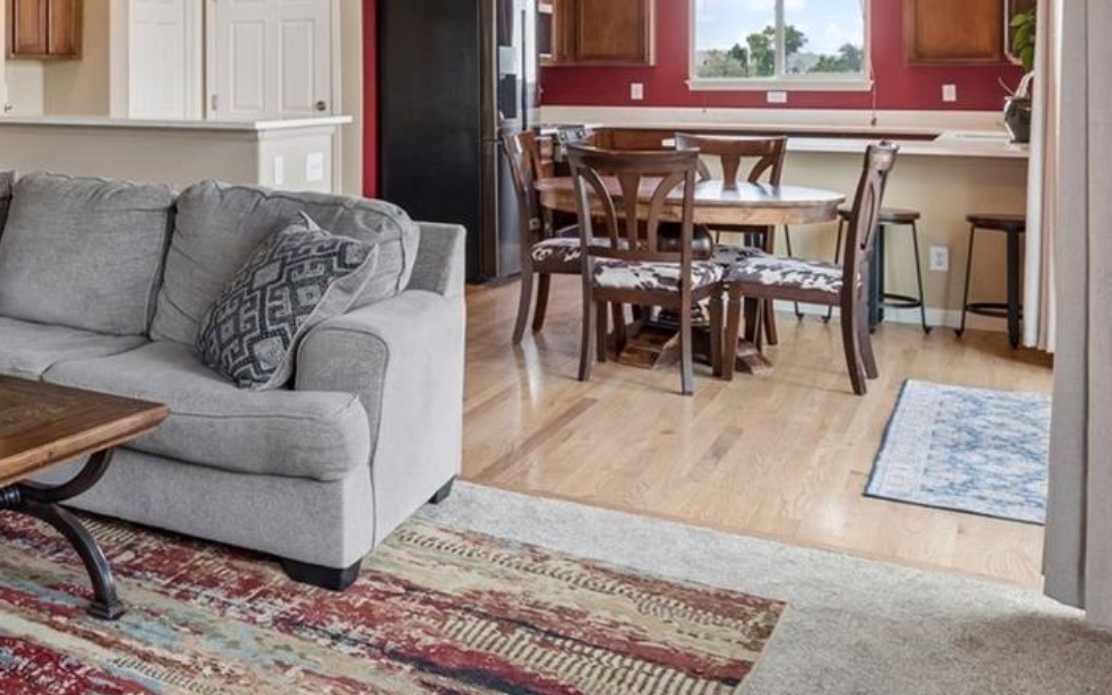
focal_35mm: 44
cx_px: -58
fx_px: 1333
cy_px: 107
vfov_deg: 28.4
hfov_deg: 38.8
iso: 400
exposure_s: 1/15
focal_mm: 19
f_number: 9
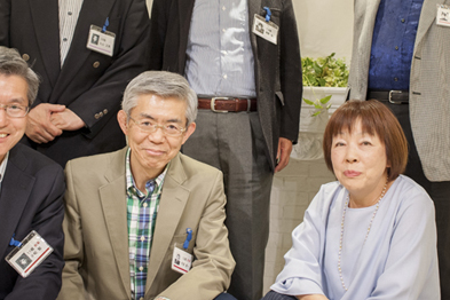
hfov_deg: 35.1
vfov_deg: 23.5
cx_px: 231
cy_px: 69
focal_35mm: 57
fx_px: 712
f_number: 5.6
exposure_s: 1/100
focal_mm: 35
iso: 1100
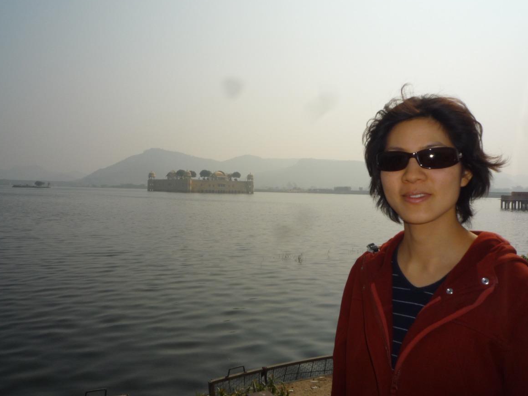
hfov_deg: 63.4
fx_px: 427
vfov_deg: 49.7
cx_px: 262
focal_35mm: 28
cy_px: 193
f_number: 7.1
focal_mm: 4.4
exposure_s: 1/800
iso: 100
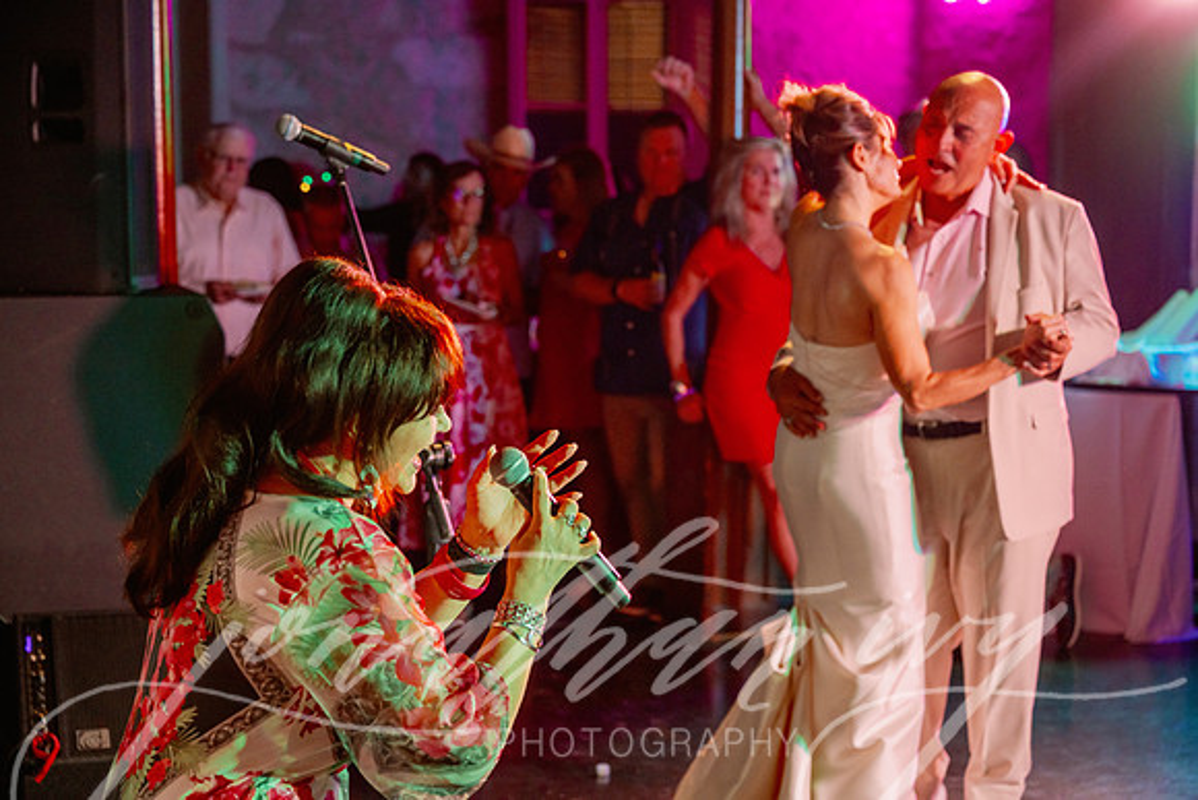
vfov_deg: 20.3
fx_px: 2230
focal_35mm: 67
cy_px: 400
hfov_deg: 30.1
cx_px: 599
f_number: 3.5
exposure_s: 1/160
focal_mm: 67
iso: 1000
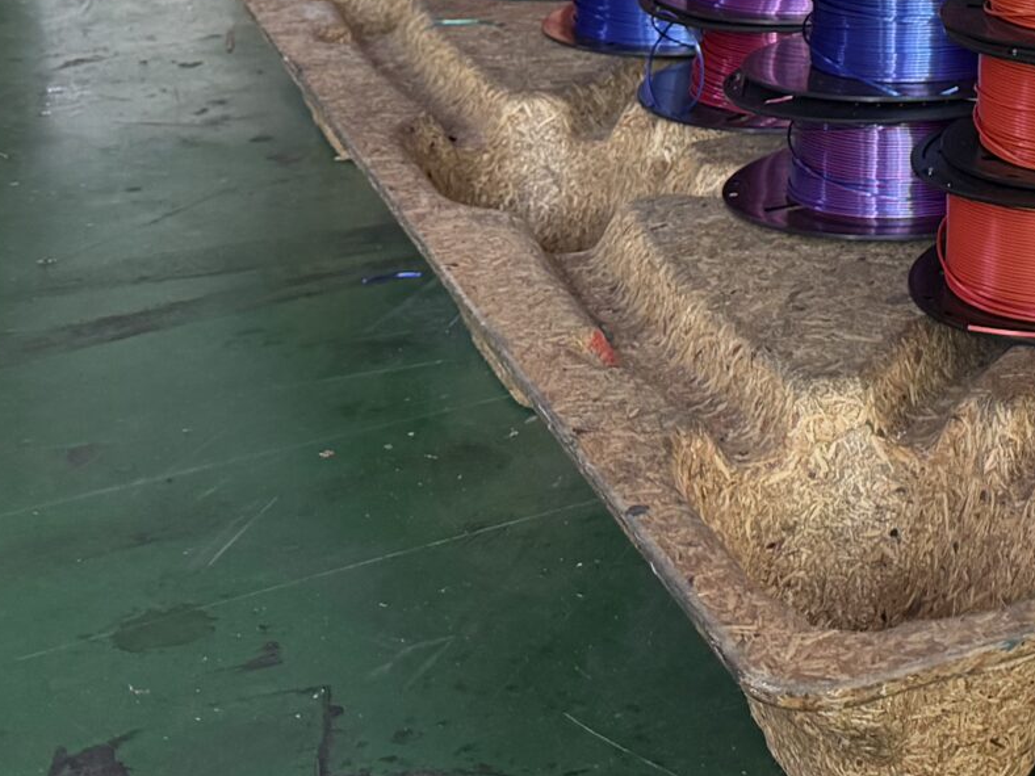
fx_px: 2332
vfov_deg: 17.3
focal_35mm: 78
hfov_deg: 21.5
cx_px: 1496
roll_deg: -2.8
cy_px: -335
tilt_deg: -5.7
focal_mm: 6.76
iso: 200
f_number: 1.78
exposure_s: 1/100
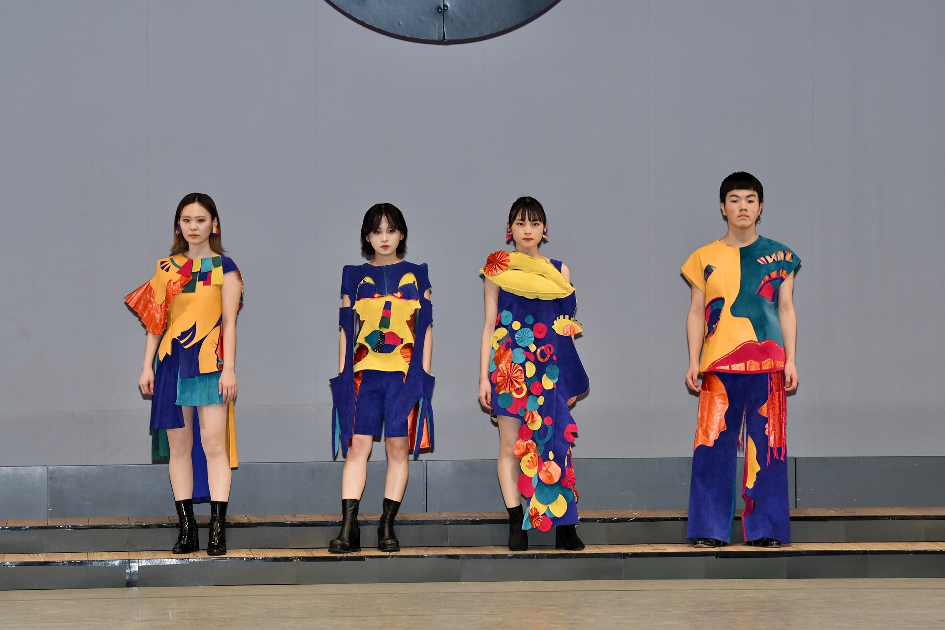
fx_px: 4803
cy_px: 315
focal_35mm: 183
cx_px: 472
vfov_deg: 7.5
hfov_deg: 11.2
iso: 800
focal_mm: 122
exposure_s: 1/250
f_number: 5.6
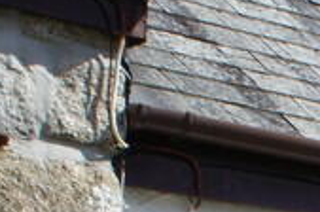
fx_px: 1455
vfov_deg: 7.7
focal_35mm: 164
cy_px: 542
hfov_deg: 10.0
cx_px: 898
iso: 200
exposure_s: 1/160
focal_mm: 18
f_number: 11
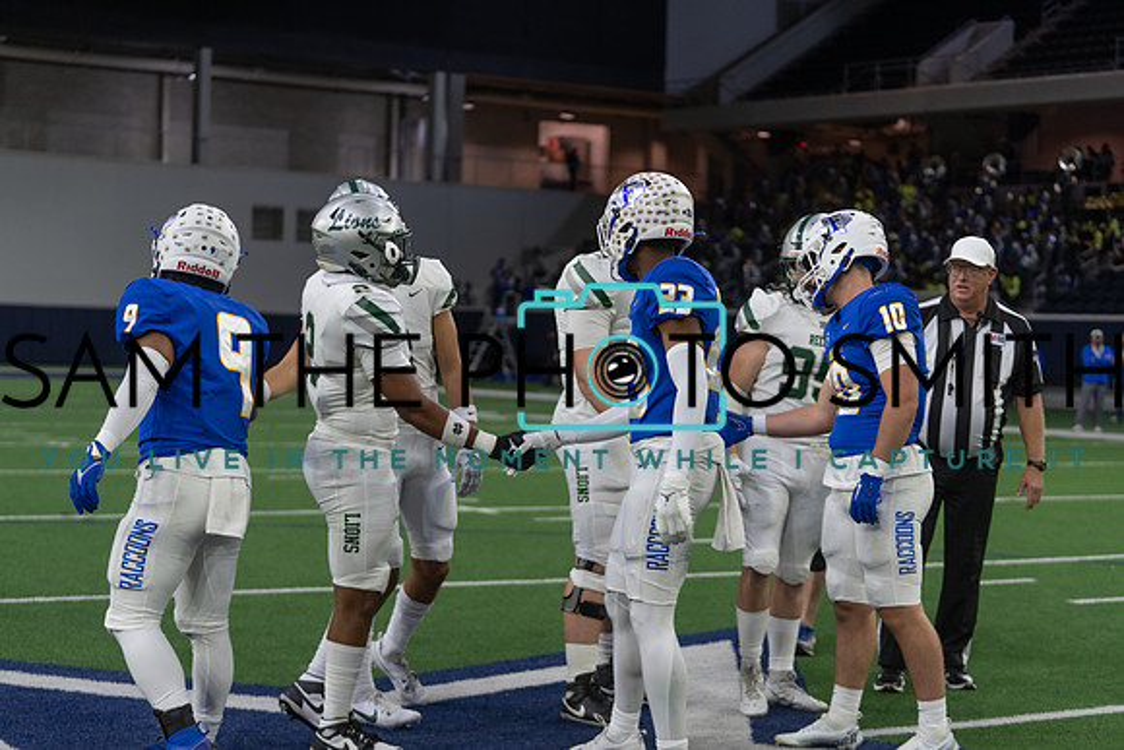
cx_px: 562
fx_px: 2186
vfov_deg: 19.5
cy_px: 375
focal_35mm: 70
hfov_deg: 28.8
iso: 500
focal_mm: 70
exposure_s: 1/320
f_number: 2.8
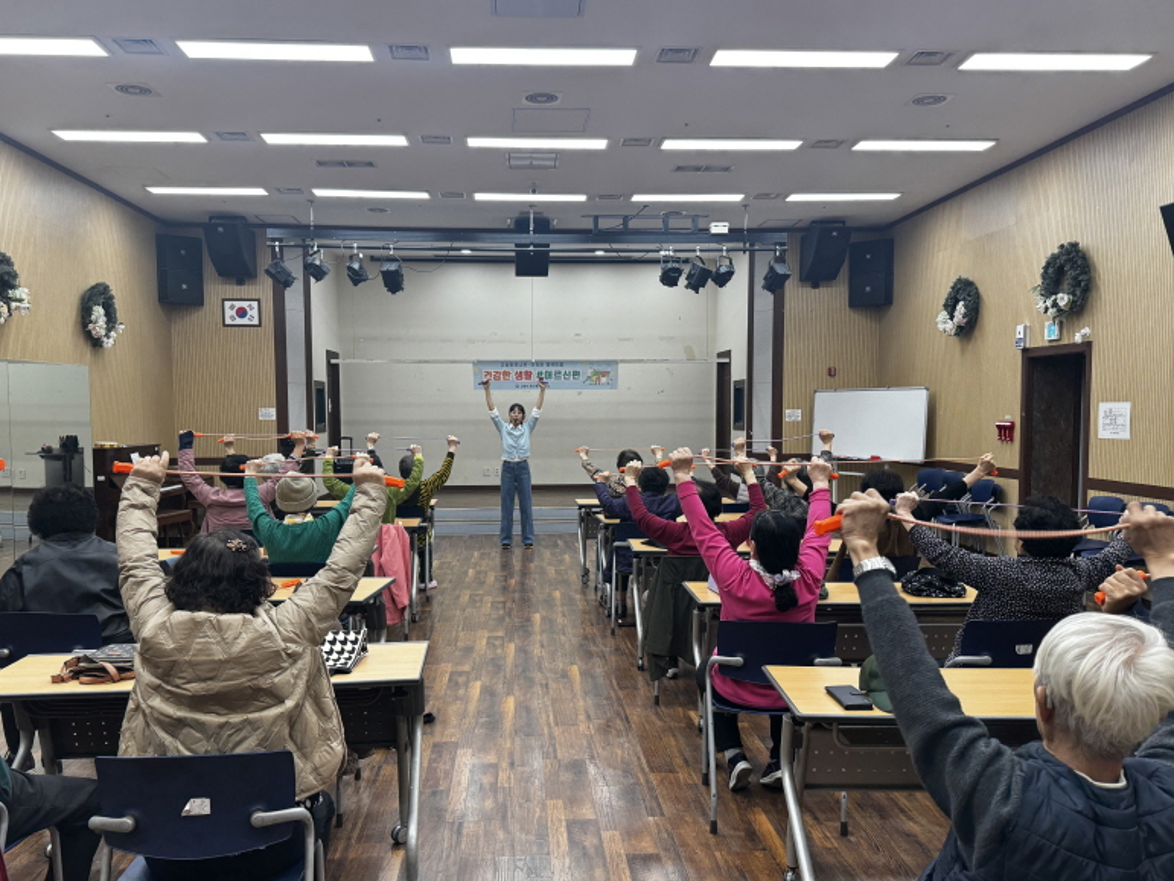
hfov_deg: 63.4
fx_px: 950
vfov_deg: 49.7
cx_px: 565
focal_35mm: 28
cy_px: 469
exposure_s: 1/120
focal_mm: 6.76
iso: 125
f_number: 1.78
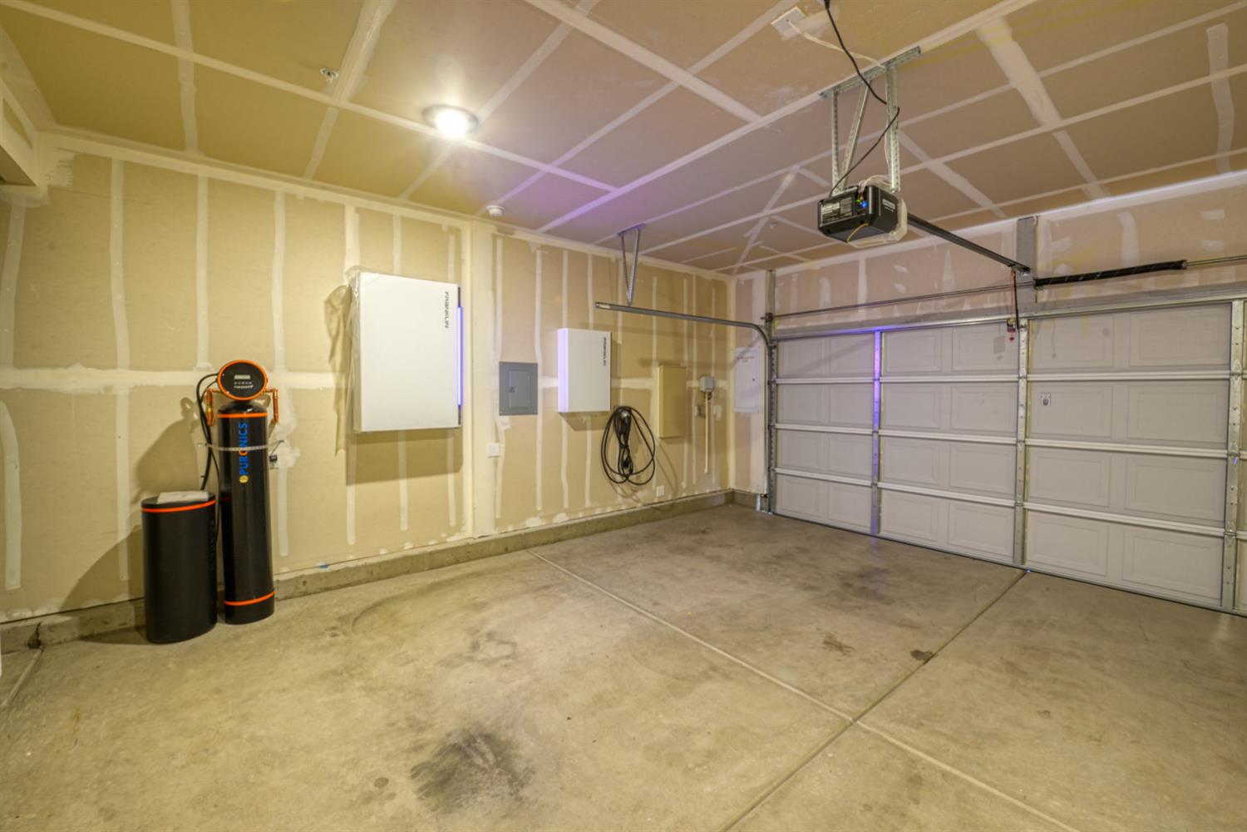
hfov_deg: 104.3
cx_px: 624
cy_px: 416
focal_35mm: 14
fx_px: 485
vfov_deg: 81.2
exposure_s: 1/1.6
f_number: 10
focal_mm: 14
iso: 400
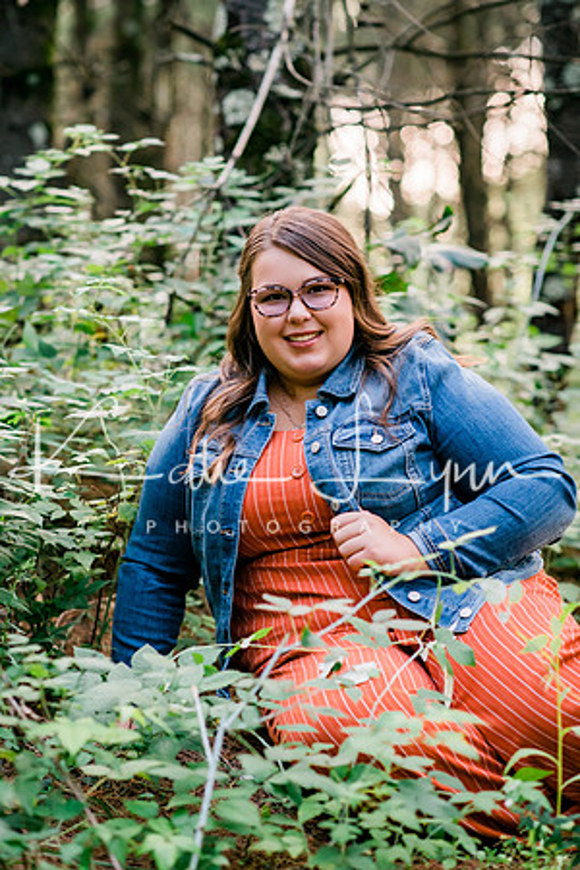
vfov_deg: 23.9
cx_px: 290
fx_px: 2054
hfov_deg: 16.1
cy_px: 435
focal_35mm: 85
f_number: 2.8
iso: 640
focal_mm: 85
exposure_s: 1/250
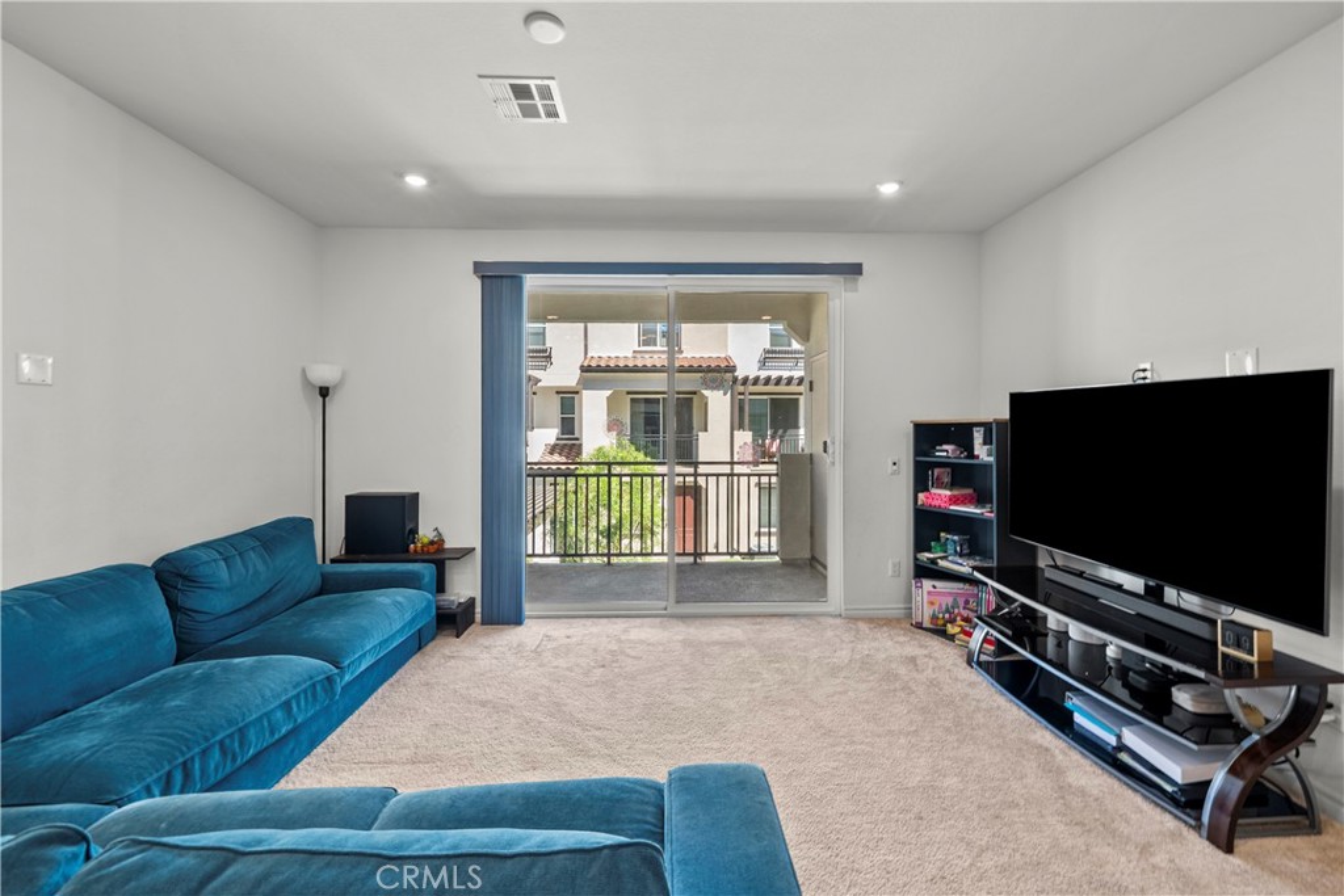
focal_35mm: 13
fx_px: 485
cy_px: 448
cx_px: 672
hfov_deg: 108.3
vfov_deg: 85.4
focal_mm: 13
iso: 100
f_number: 10
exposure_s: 1
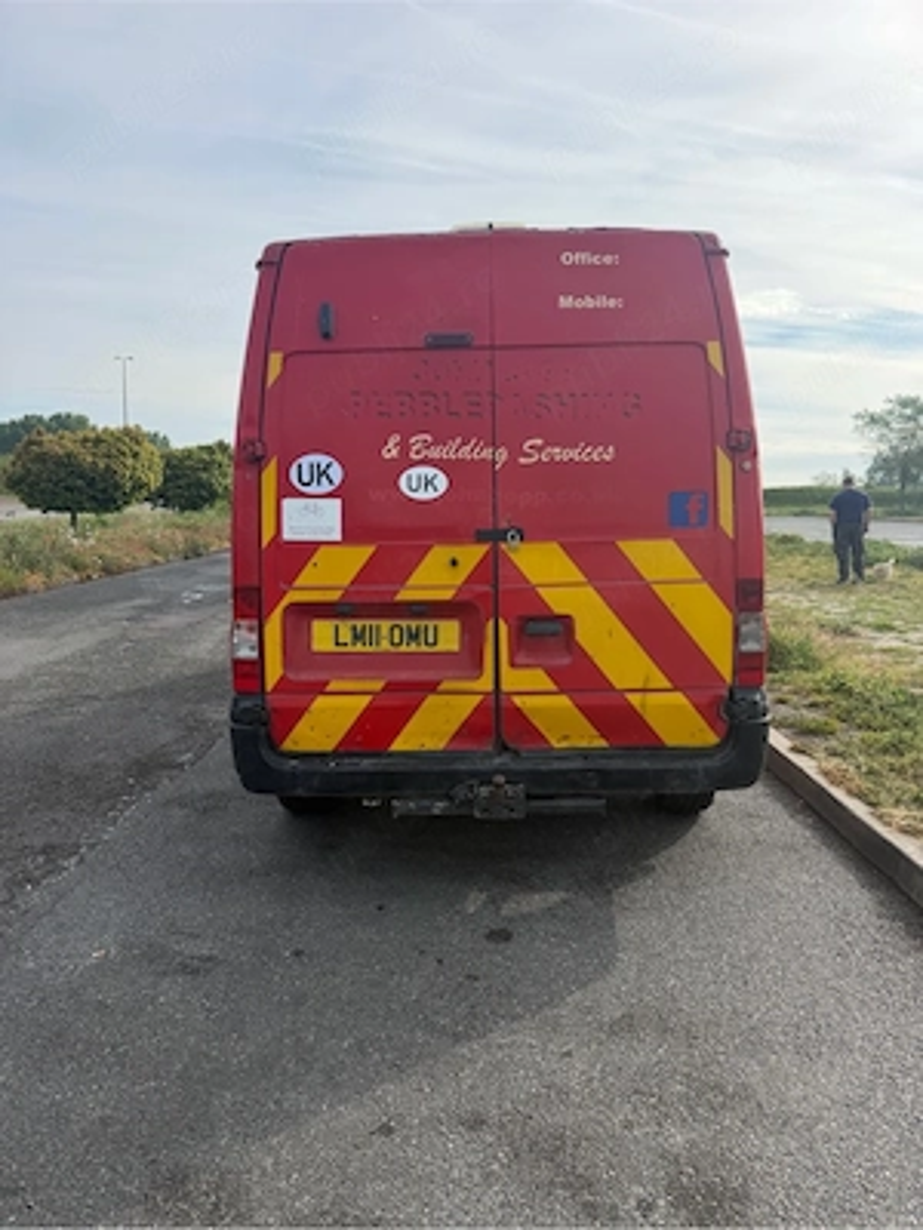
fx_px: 853
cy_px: 615
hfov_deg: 56.8
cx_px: 462
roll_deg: -1.0
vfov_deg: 71.6
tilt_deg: -7.6
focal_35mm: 24
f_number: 1.78
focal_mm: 6.76
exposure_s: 1/4975
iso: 100
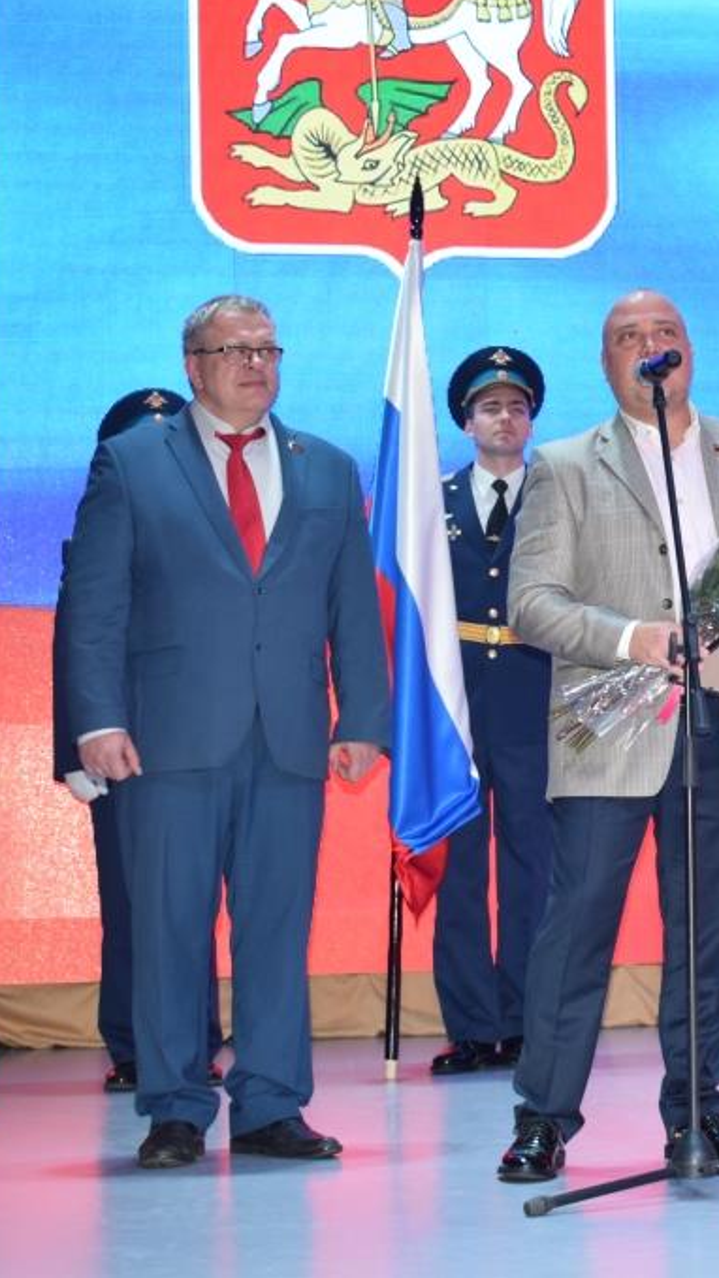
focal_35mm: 90
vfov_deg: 23.7
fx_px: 3050
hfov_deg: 13.2
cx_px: 734
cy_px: 637
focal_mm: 38
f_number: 5.6
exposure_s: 1/125
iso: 800
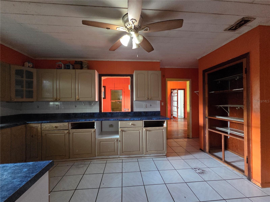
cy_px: 101
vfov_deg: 89.9
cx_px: 135
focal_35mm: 13
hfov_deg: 106.2
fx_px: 101
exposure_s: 1/60
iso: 1600
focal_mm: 2.2
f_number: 2.2
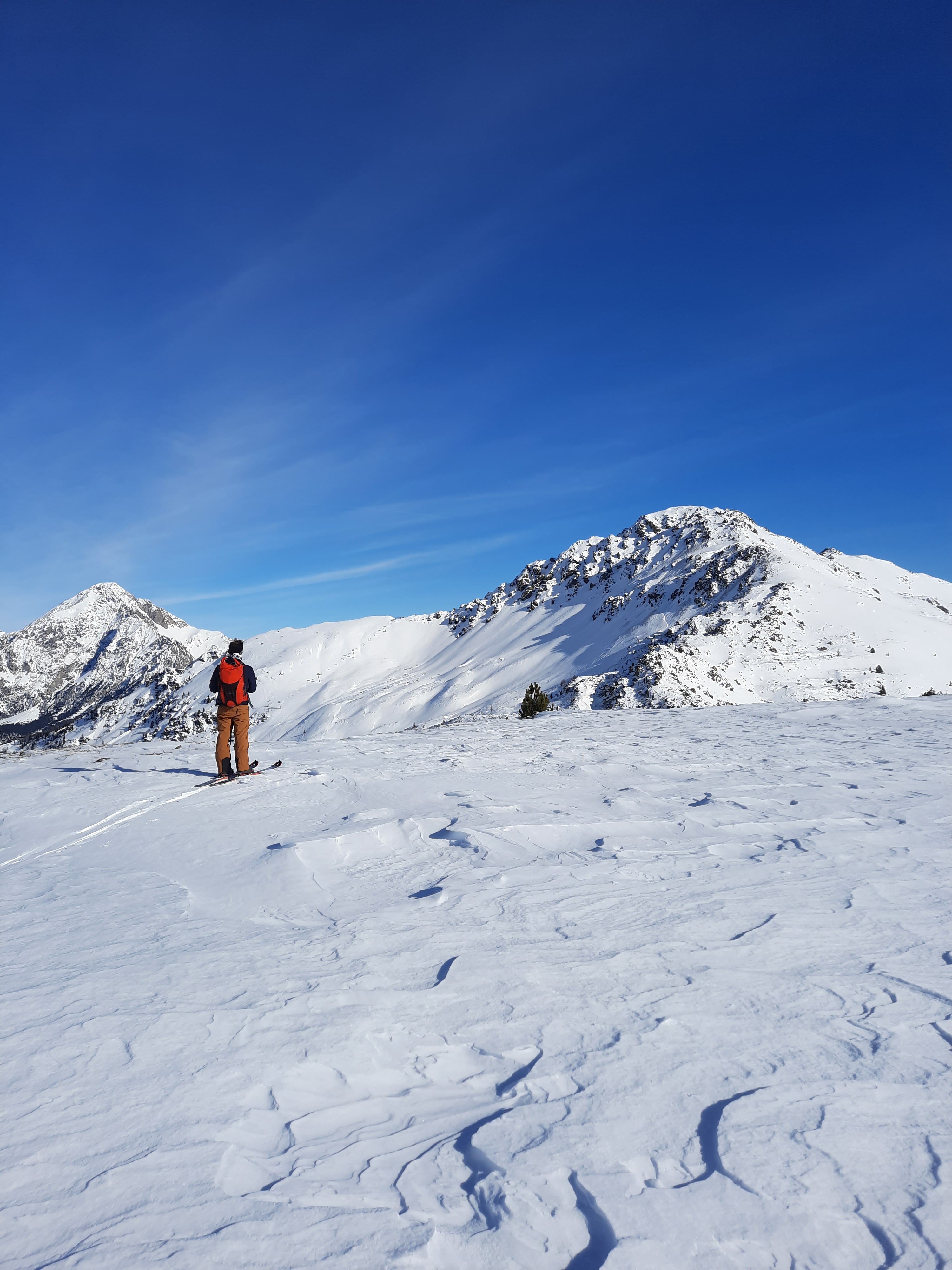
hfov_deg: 54.9
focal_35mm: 25
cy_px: 635
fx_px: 917
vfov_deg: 69.4
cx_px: 476
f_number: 2
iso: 32
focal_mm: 4.6
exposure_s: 1/2427
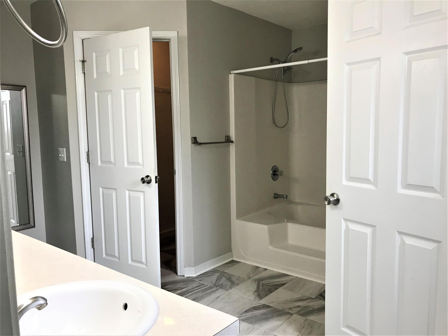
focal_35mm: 28
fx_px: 362
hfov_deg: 63.4
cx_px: 224
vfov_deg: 49.7
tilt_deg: -6.1
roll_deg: +1.9
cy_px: 168
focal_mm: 3.99
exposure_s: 1/40
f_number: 1.8
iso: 25
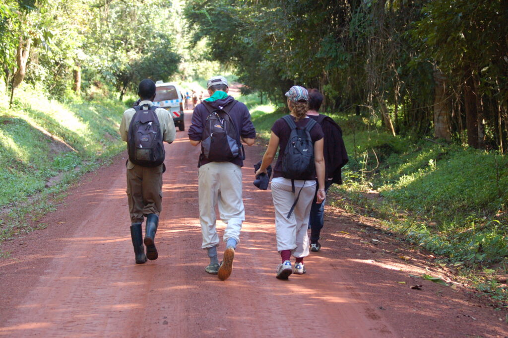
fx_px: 1650
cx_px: 254
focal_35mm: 117
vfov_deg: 11.7
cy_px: 169
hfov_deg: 17.5
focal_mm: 78
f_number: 4.8
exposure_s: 1/200
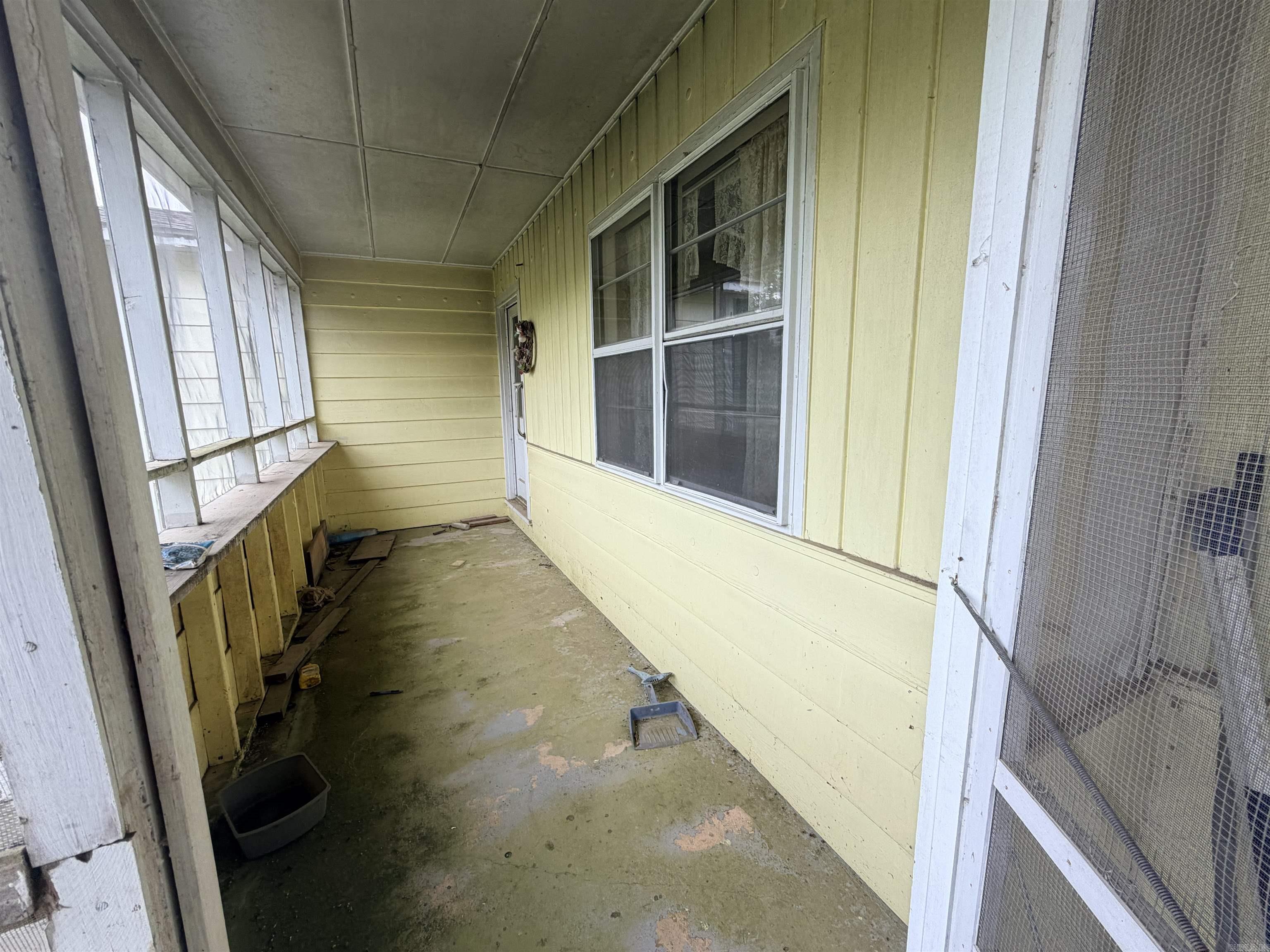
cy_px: 476
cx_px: 635
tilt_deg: -9.3
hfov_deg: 102.1
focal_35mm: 14
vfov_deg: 85.7
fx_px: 514
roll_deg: +1.4
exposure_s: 1/129
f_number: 2.2
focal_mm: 2.22
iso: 40
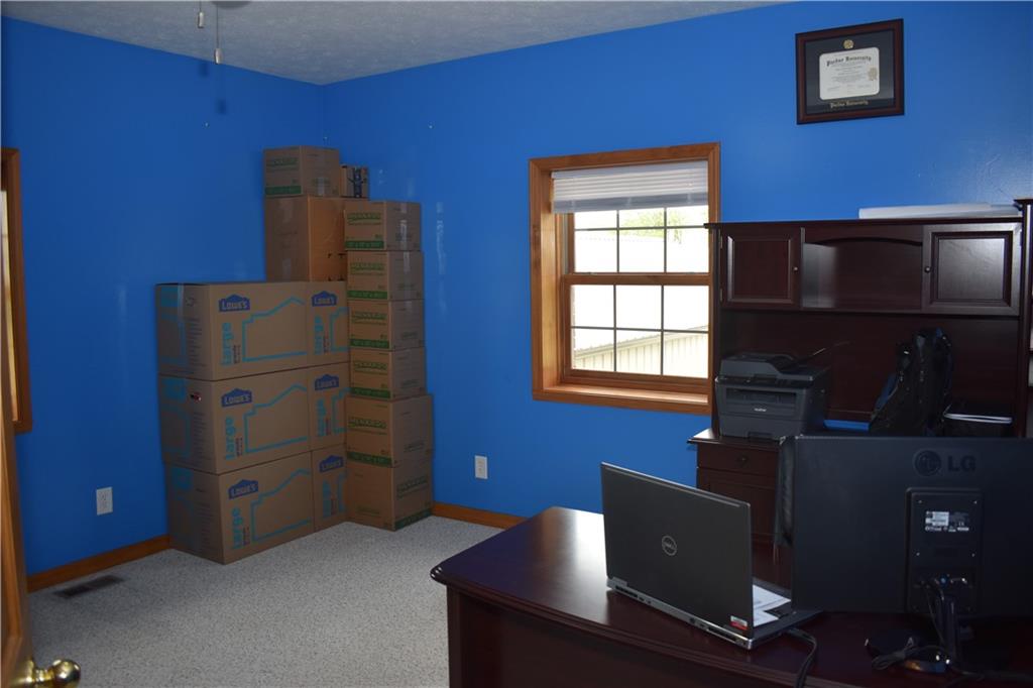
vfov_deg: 47.9
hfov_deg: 67.4
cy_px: 344
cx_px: 516
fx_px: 774
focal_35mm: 27
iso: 400
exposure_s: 1/250
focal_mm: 18
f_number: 3.5
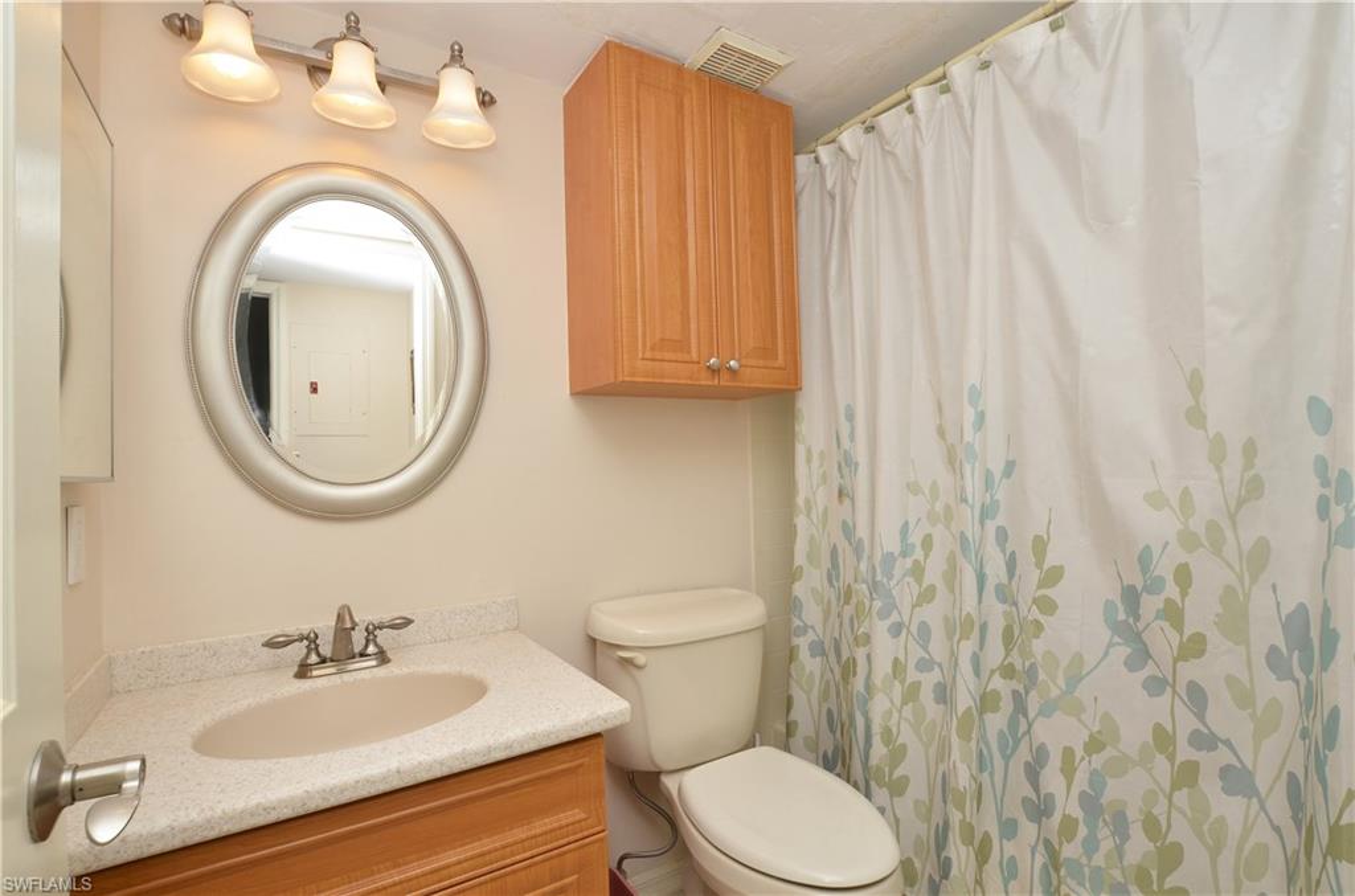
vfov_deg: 71.7
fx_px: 619
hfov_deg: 95.1
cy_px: 448
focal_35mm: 16
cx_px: 678
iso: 200
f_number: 16
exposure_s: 1/60
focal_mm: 11
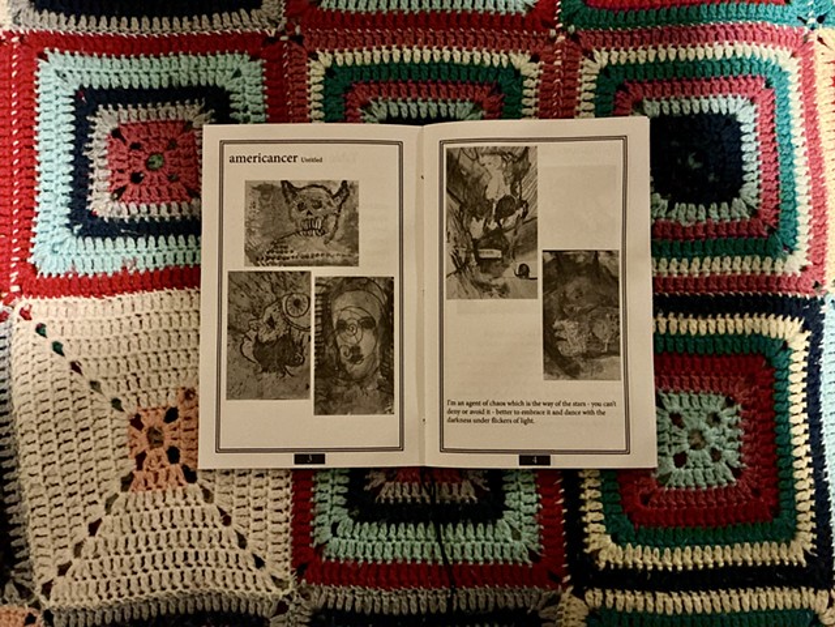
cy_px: 314
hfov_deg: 61.7
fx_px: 700
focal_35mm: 29
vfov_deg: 48.2
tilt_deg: -88.3
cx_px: 418
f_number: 1.8
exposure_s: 1/20
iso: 500
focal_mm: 3
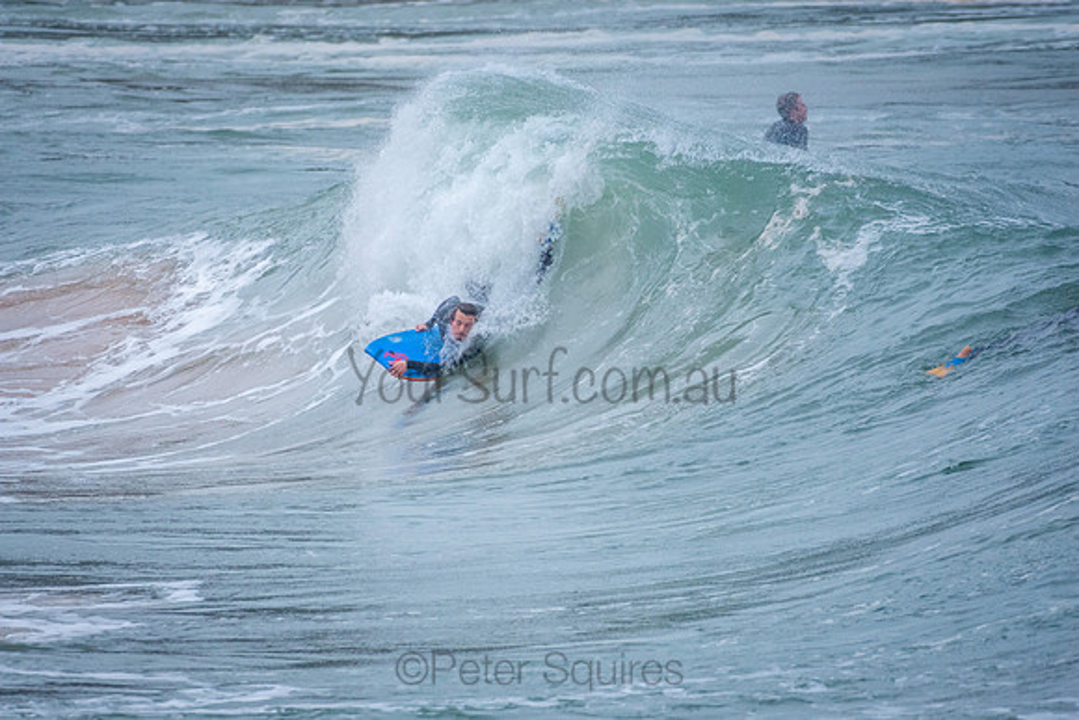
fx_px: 22483
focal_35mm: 750
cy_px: 360
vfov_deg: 1.8
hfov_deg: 2.7
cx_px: 540
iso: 640
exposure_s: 1/1000
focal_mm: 500
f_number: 5.6
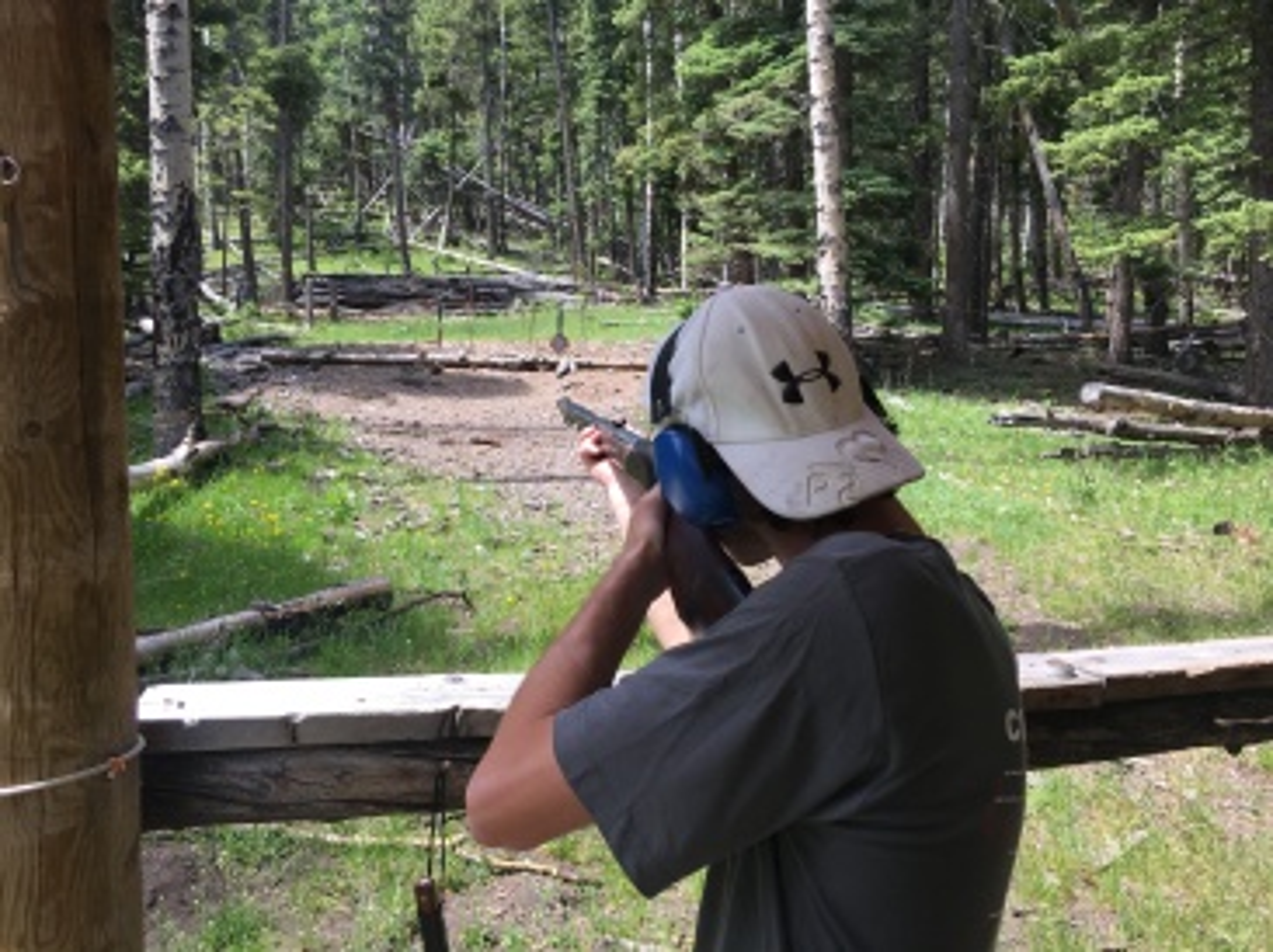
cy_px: 476
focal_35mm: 29
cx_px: 636
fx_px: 1066
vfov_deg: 48.2
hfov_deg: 61.7
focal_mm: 4.15
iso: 25
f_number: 2.2
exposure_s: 1/416
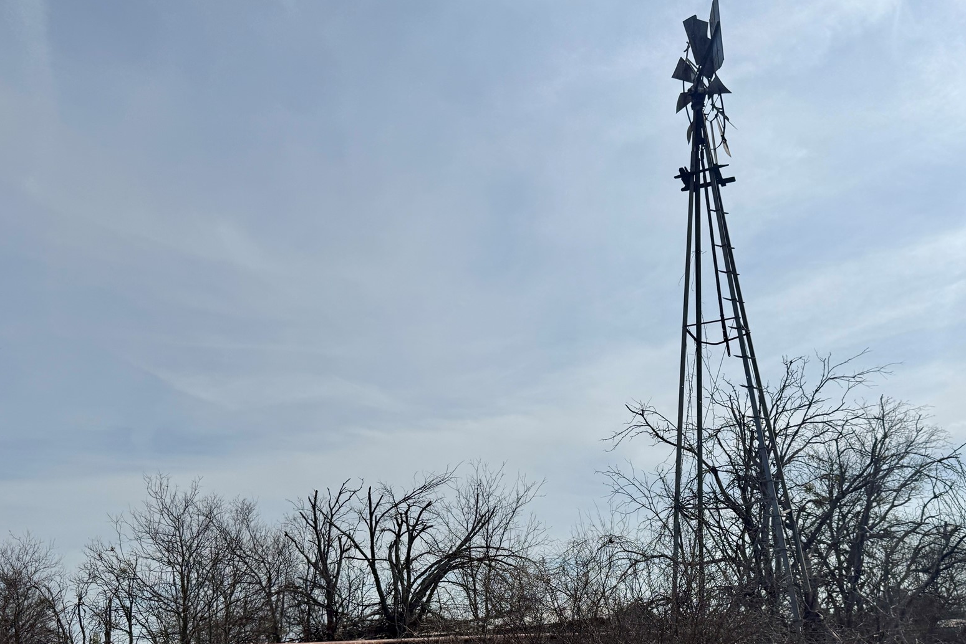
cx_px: 556
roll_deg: +2.7
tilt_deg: +14.8
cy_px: 435
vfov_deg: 39.5
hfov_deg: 57.0
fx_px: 886
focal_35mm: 33
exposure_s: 1/17544
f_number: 1.78
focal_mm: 6.76
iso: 64
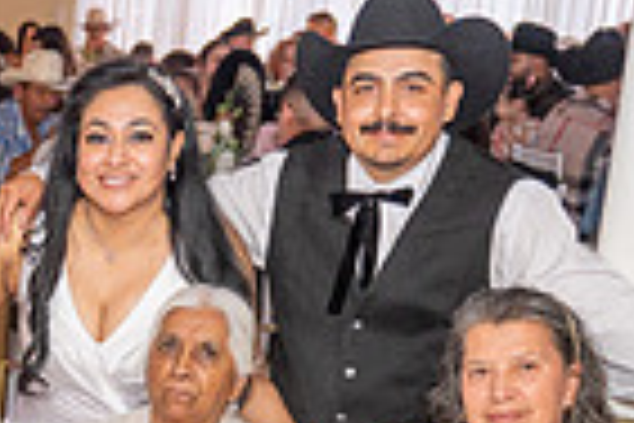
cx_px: -243
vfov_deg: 13.2
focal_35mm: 99
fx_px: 1743
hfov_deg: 18.8
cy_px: 601
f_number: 3.2
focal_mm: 24
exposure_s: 1/160
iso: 800
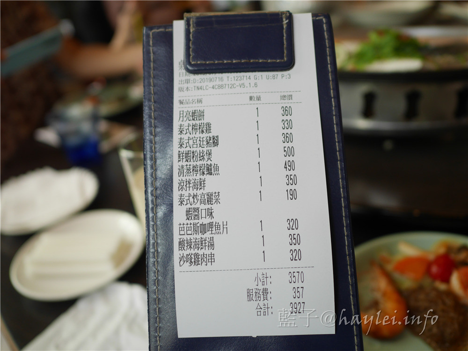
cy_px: 176
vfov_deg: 46.8
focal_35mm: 30
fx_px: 406
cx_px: 234
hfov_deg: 60.0
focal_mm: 15
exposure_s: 1/100
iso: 200
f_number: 1.8
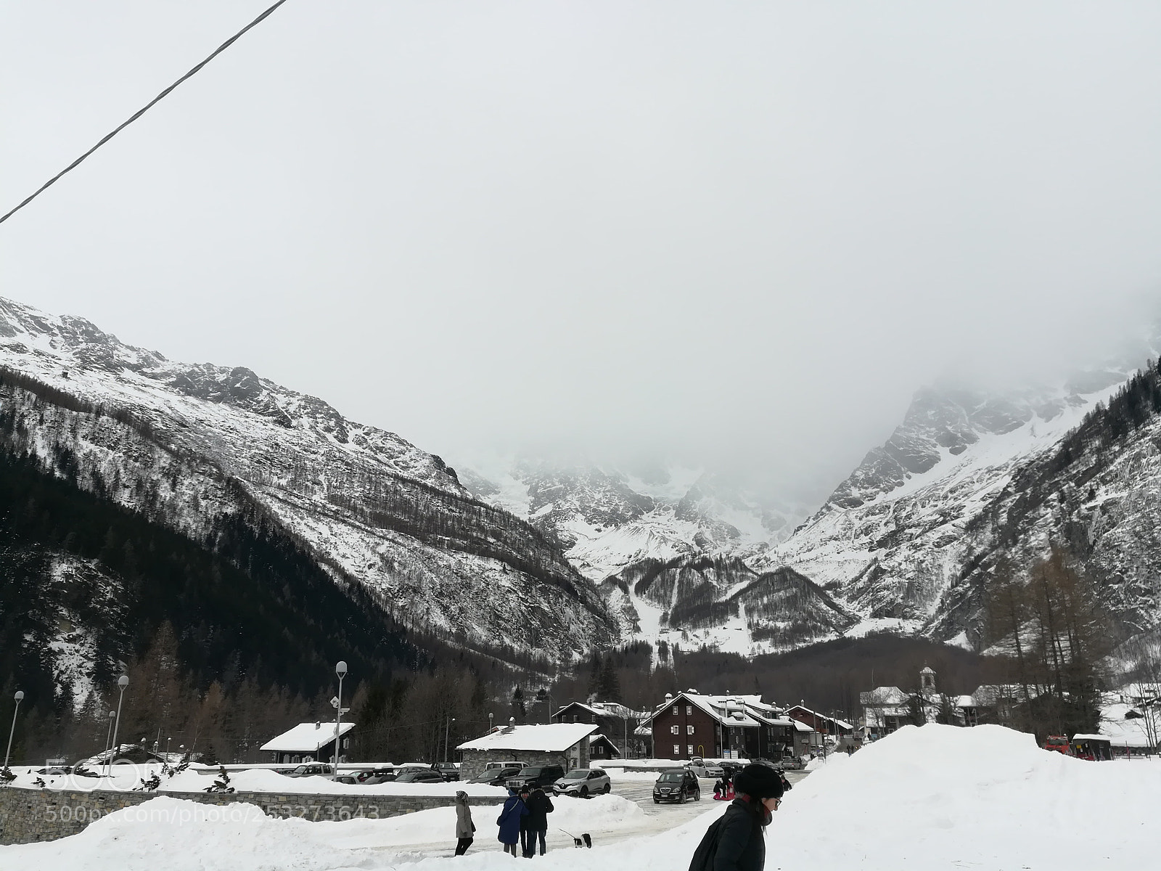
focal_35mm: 26
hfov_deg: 67.3
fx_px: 872
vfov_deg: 53.1
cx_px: 580
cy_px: 436
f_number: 2.2
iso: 50
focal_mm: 3.83
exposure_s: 1/227
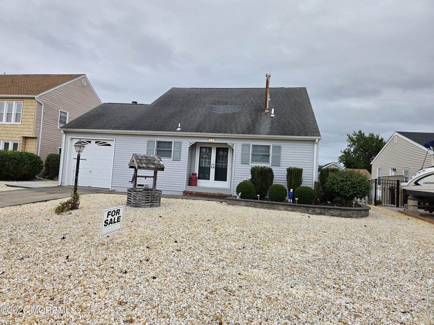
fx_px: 288
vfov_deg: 58.9
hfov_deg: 73.9
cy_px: 162
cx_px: 217
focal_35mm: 23
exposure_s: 1/1915
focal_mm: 5.4
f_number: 1.8
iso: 80
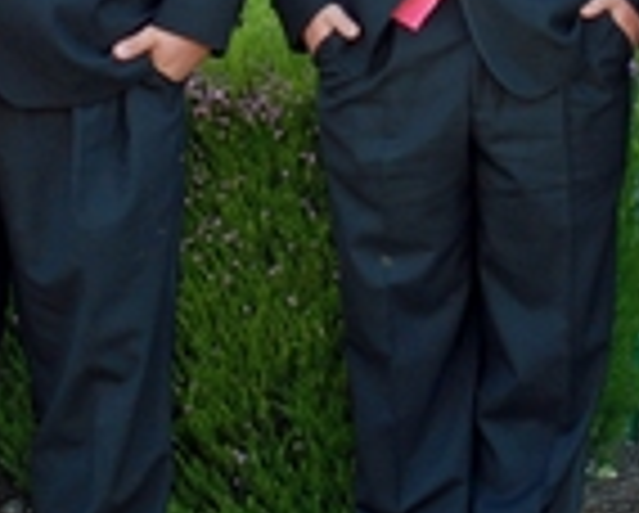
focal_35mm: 230
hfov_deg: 8.4
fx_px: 4365
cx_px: 306
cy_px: -158
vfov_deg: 6.7
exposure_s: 1/60
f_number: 4.2
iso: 200
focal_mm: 31
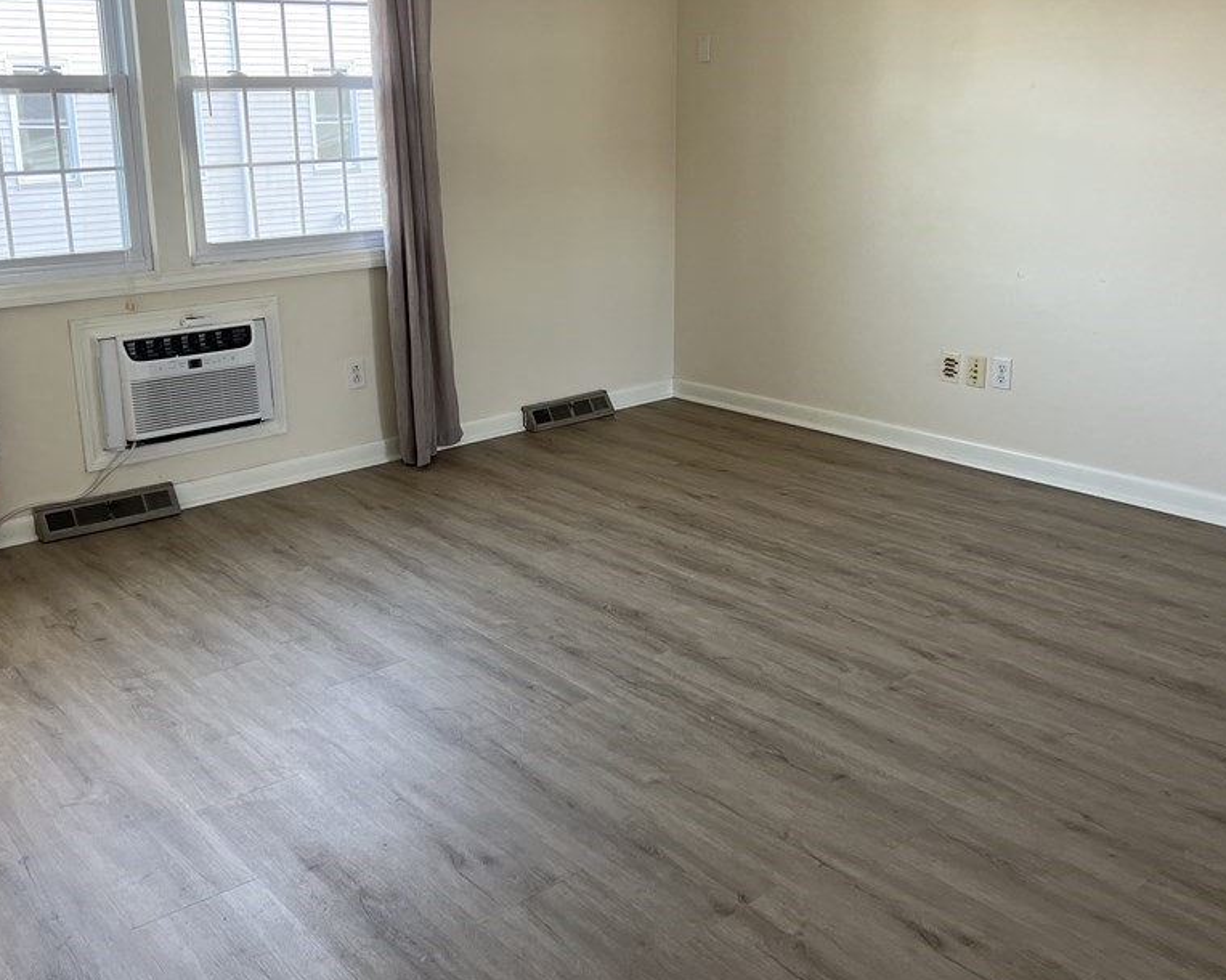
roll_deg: +1.2
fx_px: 1234
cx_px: 528
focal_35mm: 34
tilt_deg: -12.2
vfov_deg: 43.2
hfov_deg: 52.7
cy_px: 396
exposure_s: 1/115
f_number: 1.5
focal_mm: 5.7
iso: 125
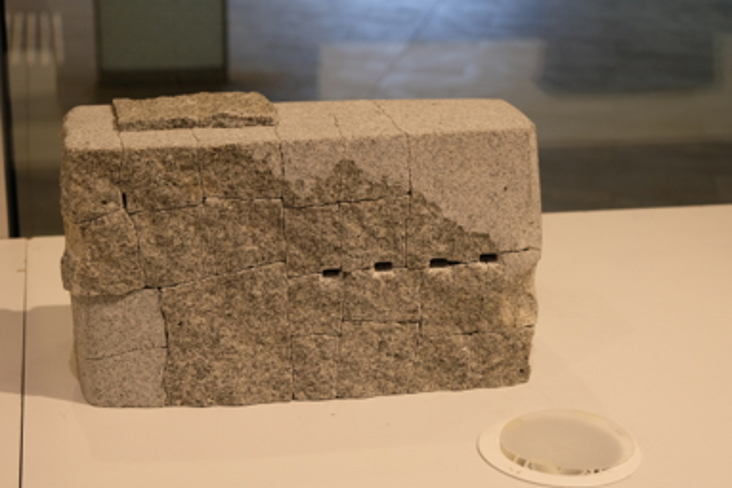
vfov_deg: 21.2
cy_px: 257
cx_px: 300
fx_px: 1301
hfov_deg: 31.4
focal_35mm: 64
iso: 400
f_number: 4.5
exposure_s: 1/60
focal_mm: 32.9
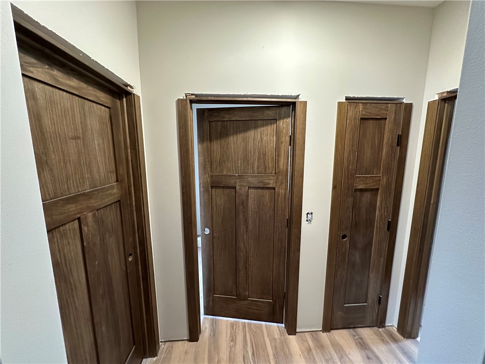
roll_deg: +0.8
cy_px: 182
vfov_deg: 85.7
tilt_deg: -9.1
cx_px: 242
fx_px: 196
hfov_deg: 102.1
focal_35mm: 14
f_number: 2.2
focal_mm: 2.22
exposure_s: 1/60
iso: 640
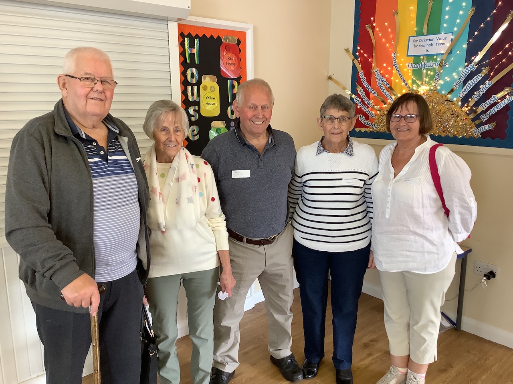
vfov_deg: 45.4
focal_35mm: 31
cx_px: 256
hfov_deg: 58.4
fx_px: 459
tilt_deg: -13.4
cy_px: 192
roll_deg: +0.0
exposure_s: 1/50
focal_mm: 3.3
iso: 80
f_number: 2.4
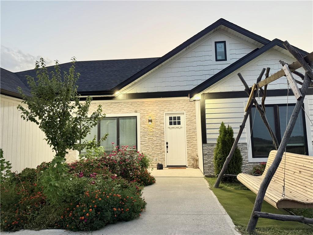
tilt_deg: +5.9
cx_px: 156
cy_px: 118
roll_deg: +0.4
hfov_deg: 71.6
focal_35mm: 24
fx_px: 217
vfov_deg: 56.8
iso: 250
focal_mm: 6.76
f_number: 1.78
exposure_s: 1/60
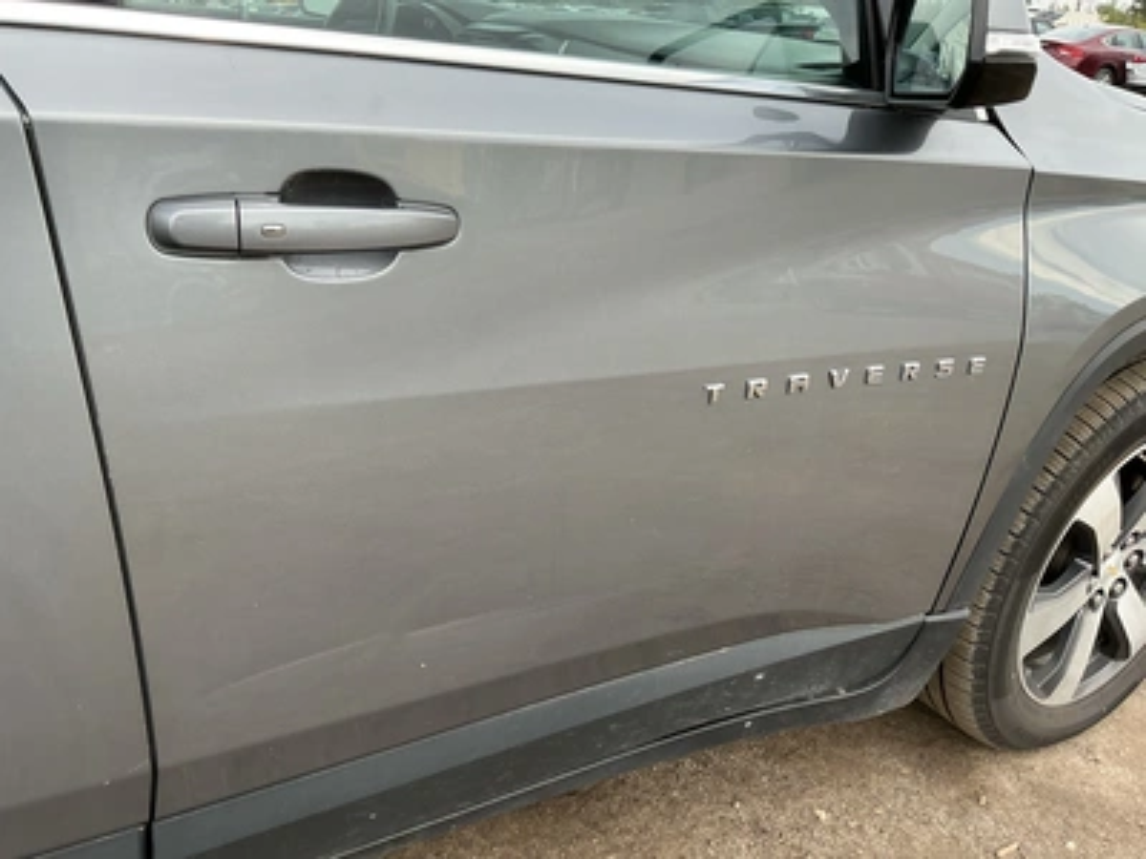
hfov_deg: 63.4
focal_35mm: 28
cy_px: 430
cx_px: 573
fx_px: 927
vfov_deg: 49.7
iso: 25
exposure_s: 1/297
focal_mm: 3
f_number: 1.8
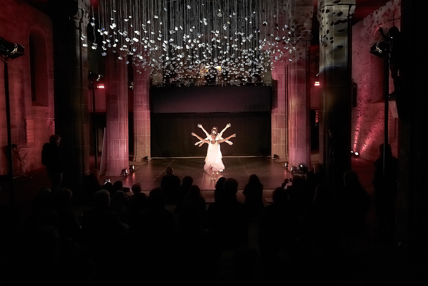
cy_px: 143
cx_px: 214
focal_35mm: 28
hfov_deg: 65.4
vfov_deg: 46.5
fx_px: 333
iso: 8000
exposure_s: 1/160
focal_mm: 28
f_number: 4.5
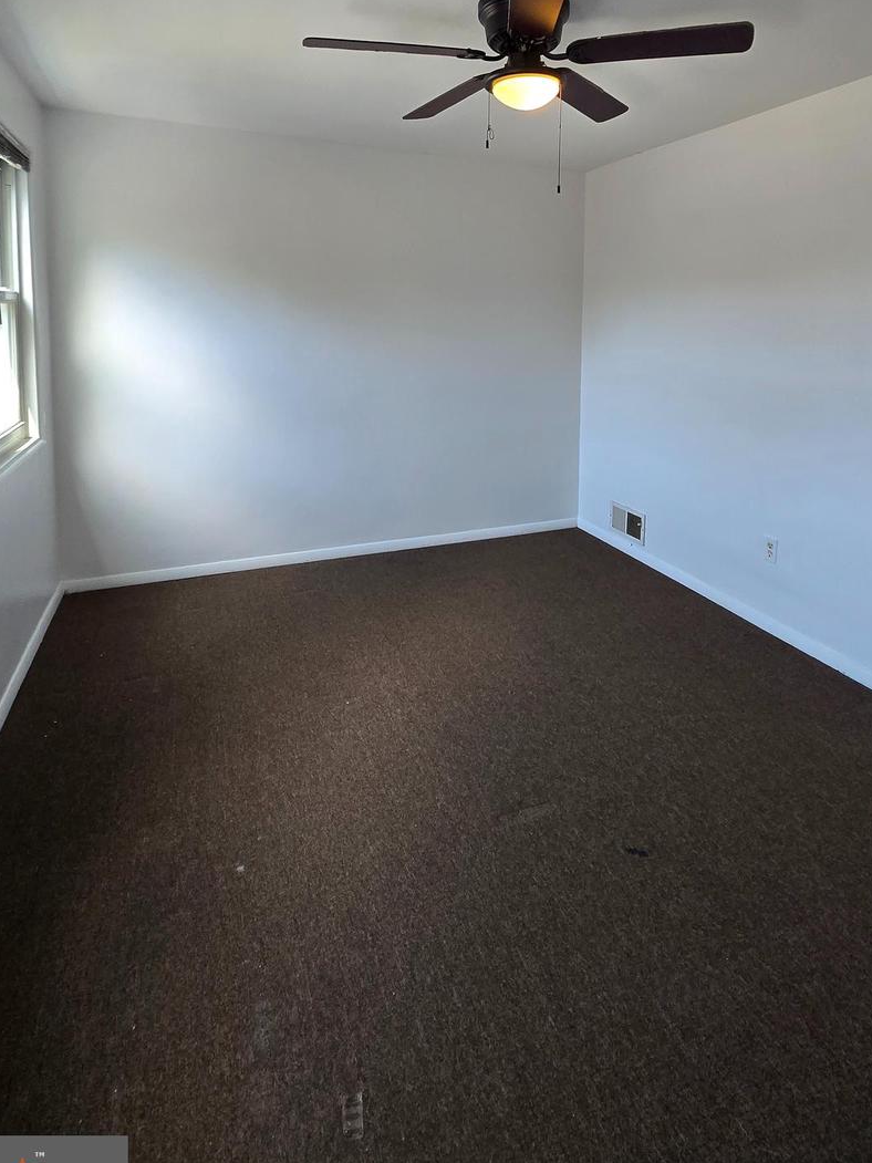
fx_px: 638
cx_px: 489
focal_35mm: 19
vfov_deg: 81.5
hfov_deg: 68.4
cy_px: 376
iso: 80
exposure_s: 1/60
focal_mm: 1.7
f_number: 2.2
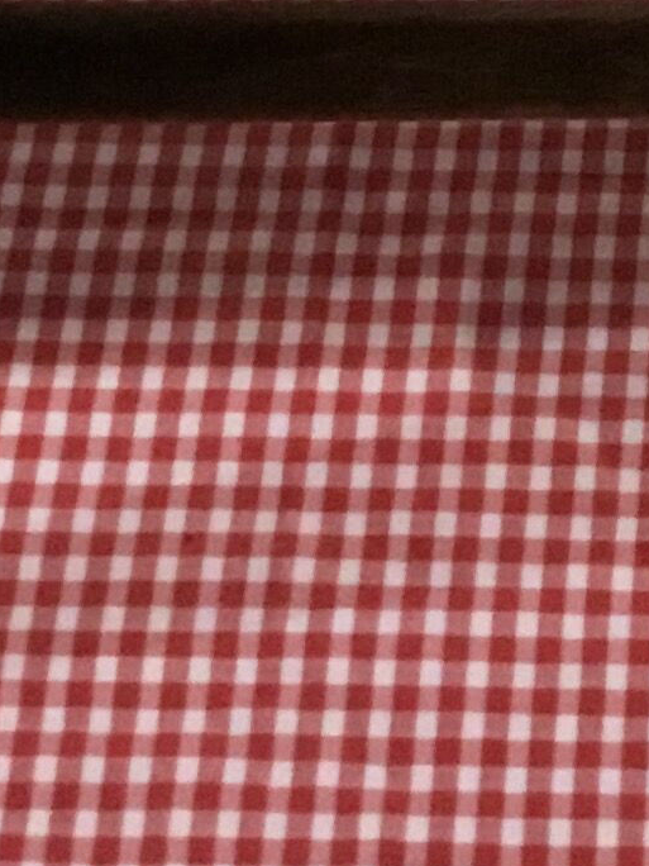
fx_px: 3700
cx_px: 815
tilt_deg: -50.5
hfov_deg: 9.9
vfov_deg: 11.7
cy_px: -980
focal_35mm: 148
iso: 200
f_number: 2.4
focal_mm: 3.3
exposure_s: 1/20
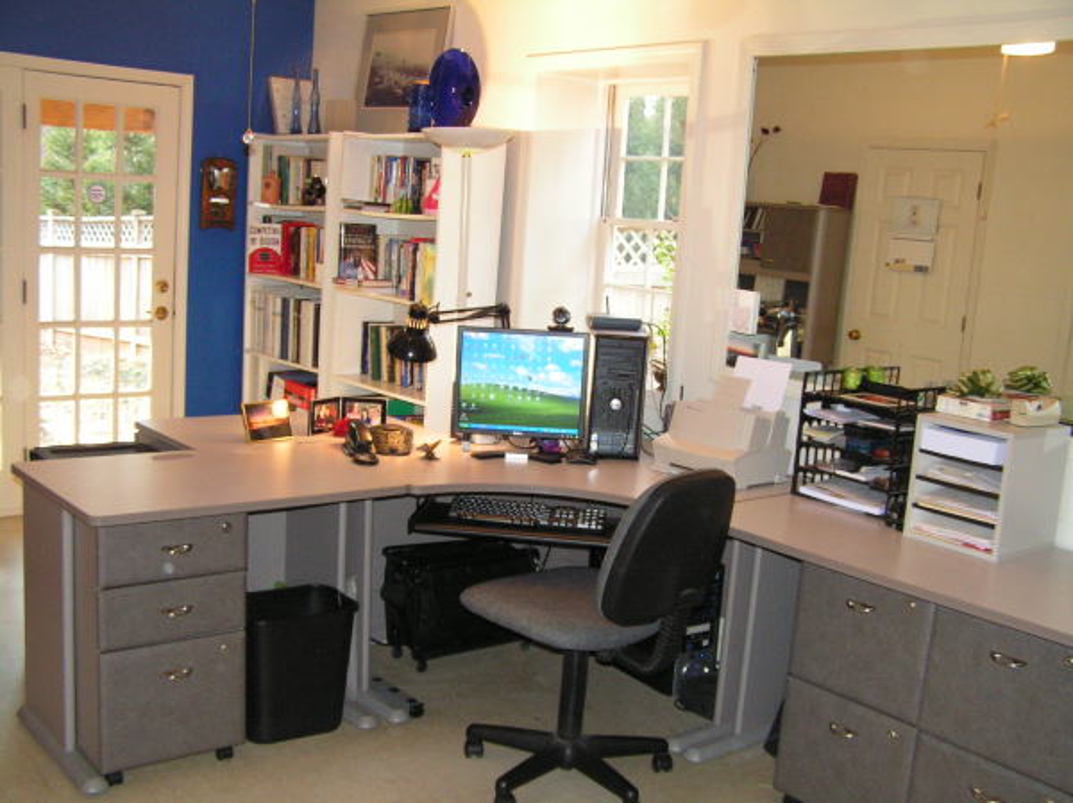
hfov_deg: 49.0
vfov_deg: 37.7
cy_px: 402
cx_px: 536
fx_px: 1177
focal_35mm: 38
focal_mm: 6.3
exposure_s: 1/40
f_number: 2.8
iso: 200
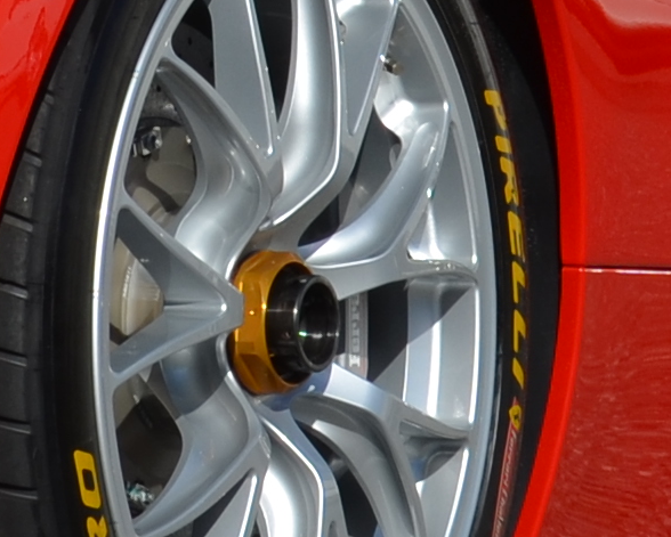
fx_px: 8184
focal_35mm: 412
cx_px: -177
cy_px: -741
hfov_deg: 4.7
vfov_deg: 3.7
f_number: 9
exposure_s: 1/400
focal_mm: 35
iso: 100
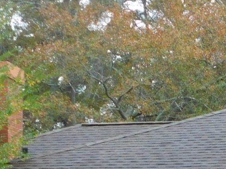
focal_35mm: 167
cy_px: 310
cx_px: 325
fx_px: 1090
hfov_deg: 11.4
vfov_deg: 8.5
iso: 125
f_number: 3.5
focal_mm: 6.3
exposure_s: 1/125
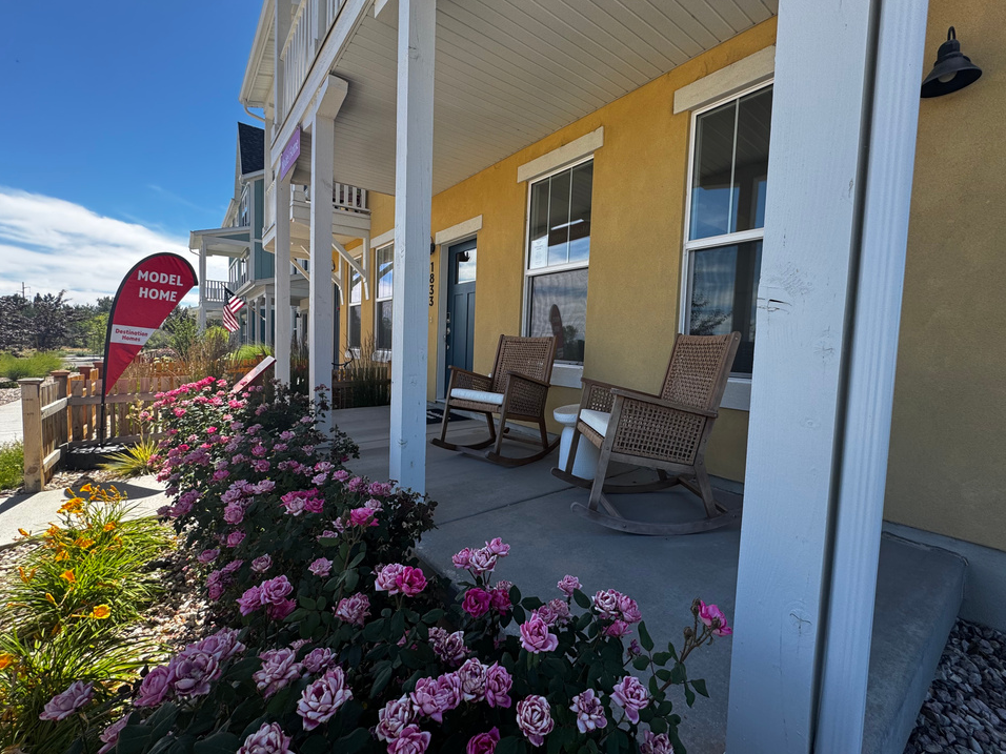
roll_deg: -2.4
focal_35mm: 15
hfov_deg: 98.1
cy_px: 373
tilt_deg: -3.9
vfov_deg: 81.7
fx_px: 436
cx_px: 527
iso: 40
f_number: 2.2
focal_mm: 2.22
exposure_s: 1/495
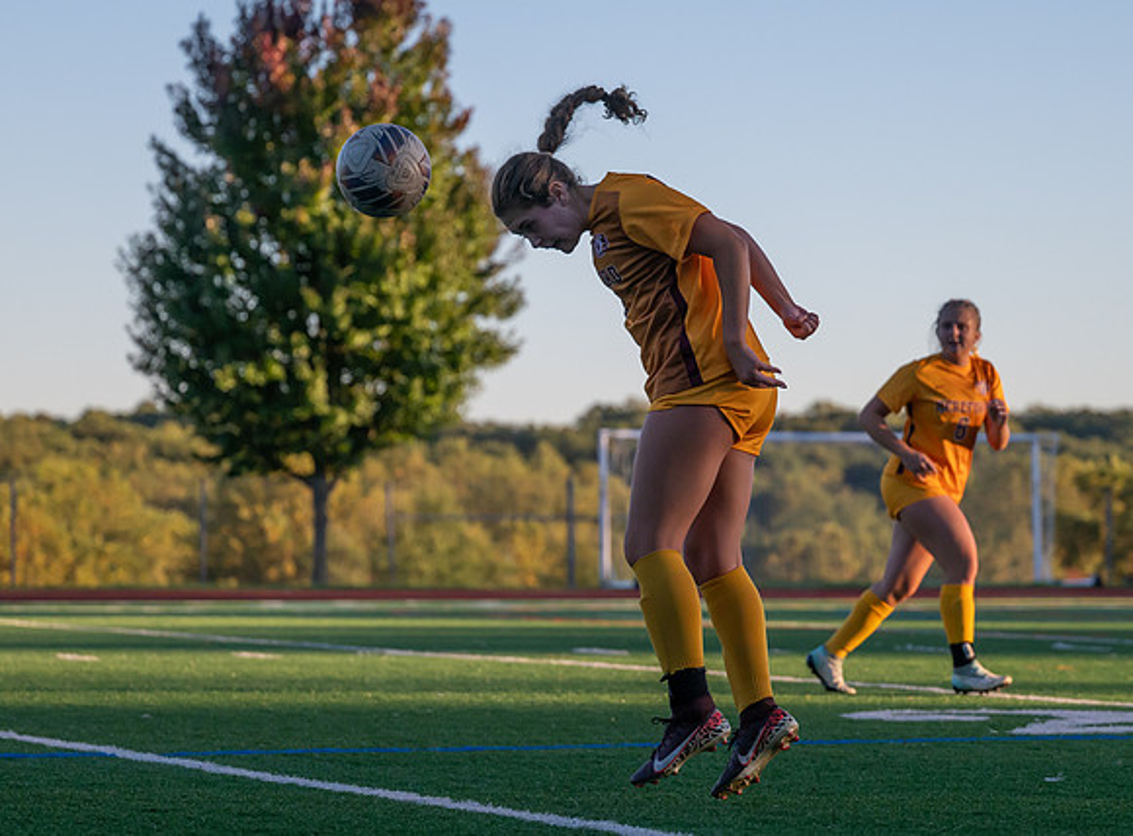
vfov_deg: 9.6
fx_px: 4960
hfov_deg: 13.0
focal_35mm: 152
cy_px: 356
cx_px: 600
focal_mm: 77
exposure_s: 1/3200
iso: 320
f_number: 2.8
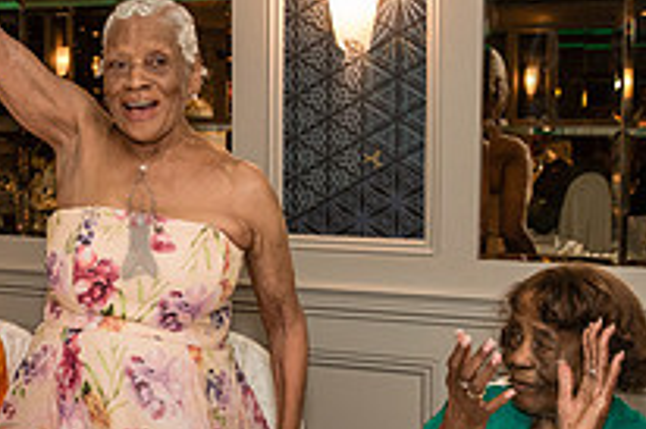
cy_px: 224
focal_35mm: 79
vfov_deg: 17.2
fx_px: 1416
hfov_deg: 25.3
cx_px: 138
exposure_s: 1/200
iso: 1600
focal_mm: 28
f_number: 3.5
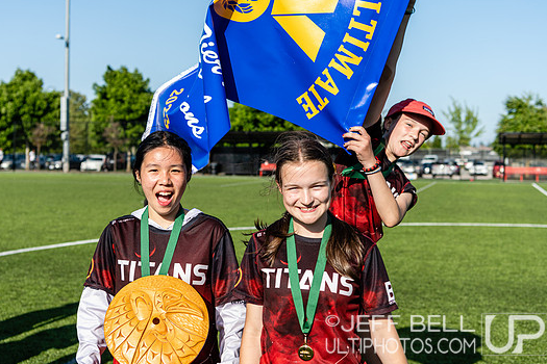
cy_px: 165
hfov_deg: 37.5
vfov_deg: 25.5
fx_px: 805
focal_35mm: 53
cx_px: 256
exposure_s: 1/640
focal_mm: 48
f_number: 4
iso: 100
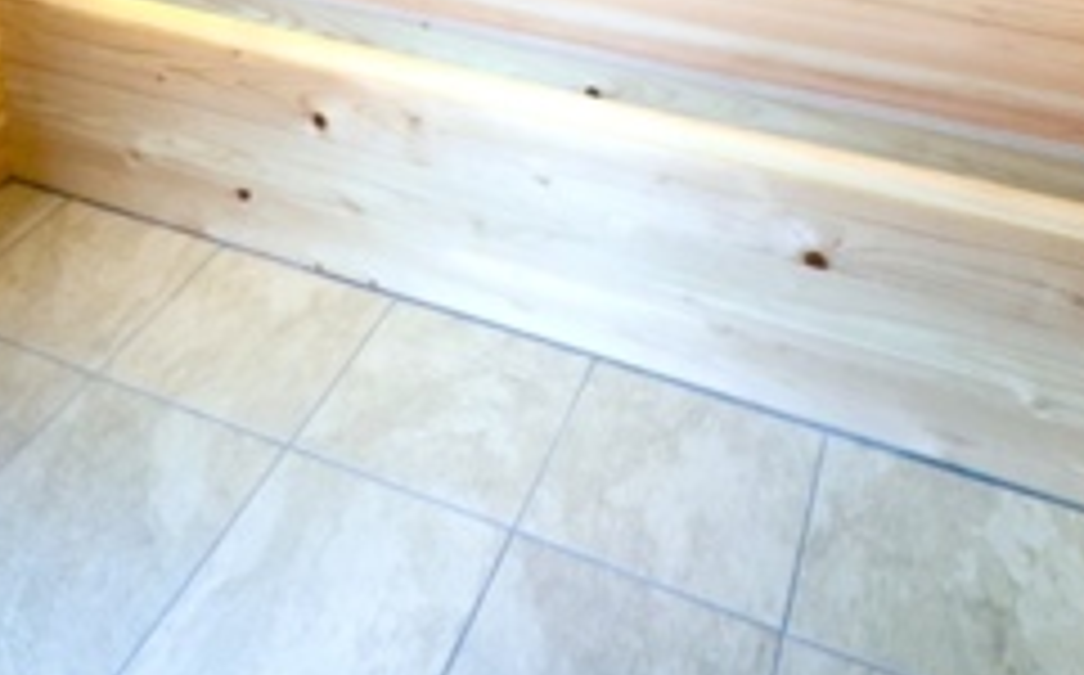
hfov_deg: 52.4
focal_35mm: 37
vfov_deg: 23.5
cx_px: 652
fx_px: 1092
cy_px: -450
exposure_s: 1/134
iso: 40
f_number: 2.2
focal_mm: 2.22
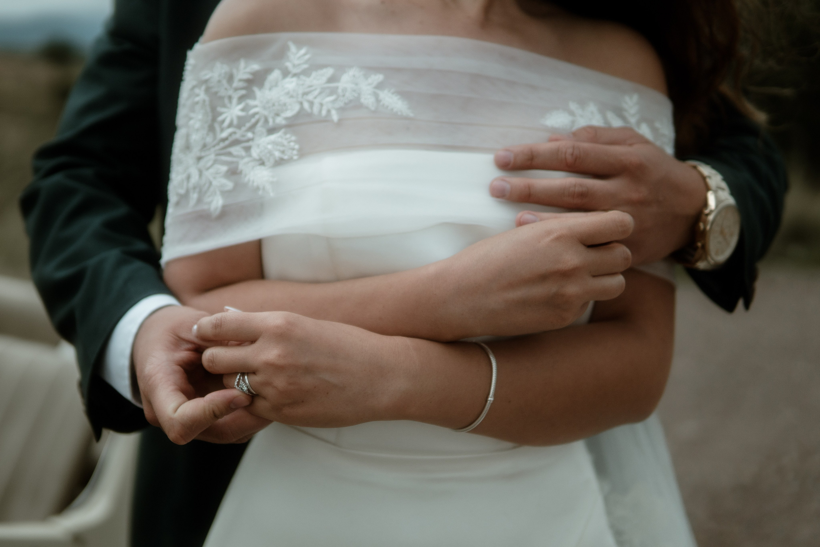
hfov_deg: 37.0
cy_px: 228
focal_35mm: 54
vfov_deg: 25.2
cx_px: 357
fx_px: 1222
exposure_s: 1/2500
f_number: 1.4
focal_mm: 30
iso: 100
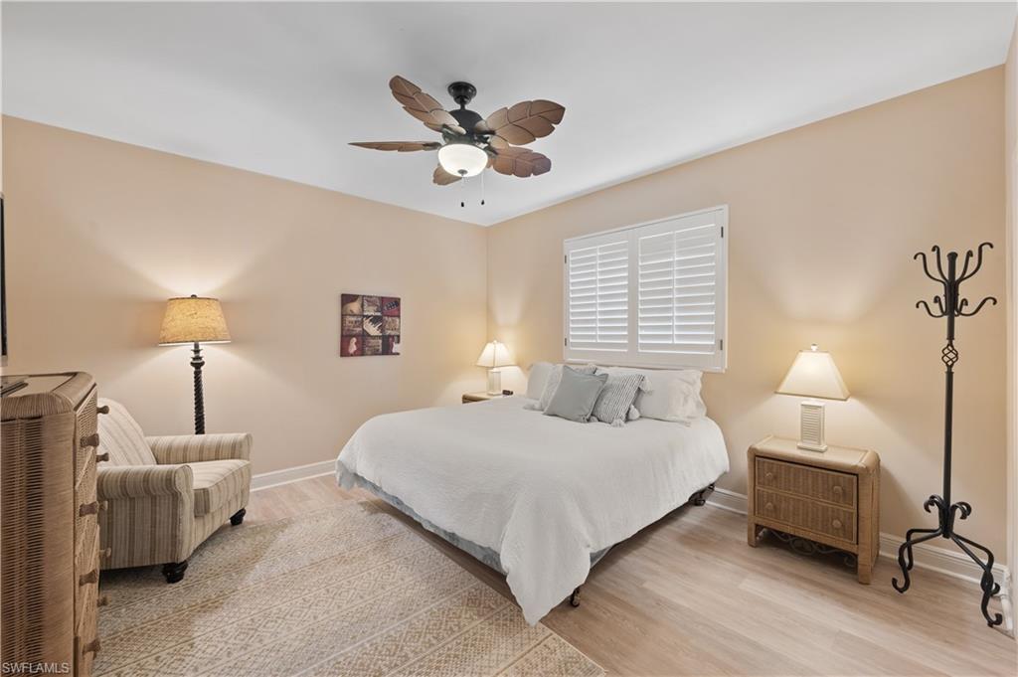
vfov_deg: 81.1
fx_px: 396
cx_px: 509
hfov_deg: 104.3
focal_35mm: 14
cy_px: 338
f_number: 9
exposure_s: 1/2.5
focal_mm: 14
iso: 400
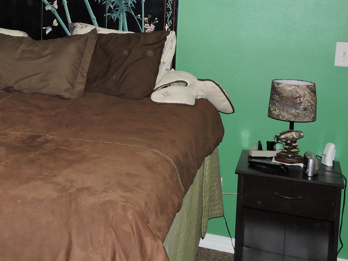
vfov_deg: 25.5
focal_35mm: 56
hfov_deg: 31.2
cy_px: 43
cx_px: -19
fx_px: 563
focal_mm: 4.3
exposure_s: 1/30
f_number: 3.3
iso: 200
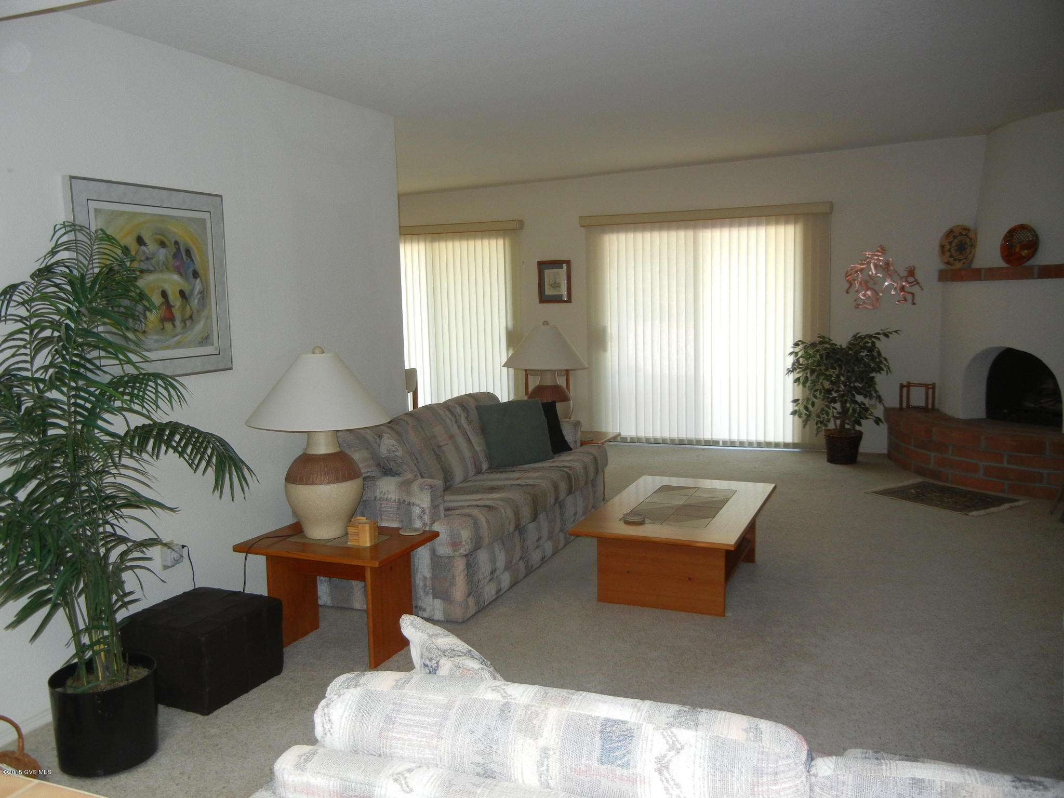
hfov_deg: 60.0
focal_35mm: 30
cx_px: 532
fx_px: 922
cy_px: 399
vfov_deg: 46.8
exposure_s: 1/34.2
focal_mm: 5.4
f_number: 3.5
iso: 206
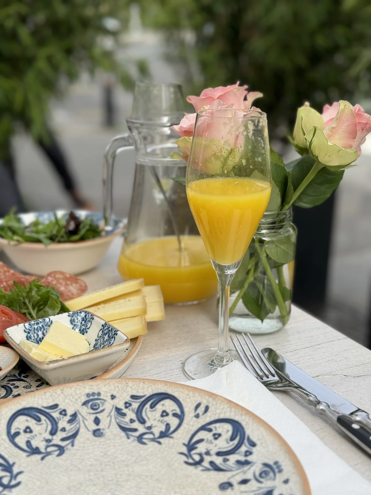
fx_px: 686
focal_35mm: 48
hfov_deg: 30.3
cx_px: 186
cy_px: 248
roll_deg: +1.0
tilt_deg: -17.6
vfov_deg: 39.7
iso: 64
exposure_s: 1/2179
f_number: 1.78
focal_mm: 6.86
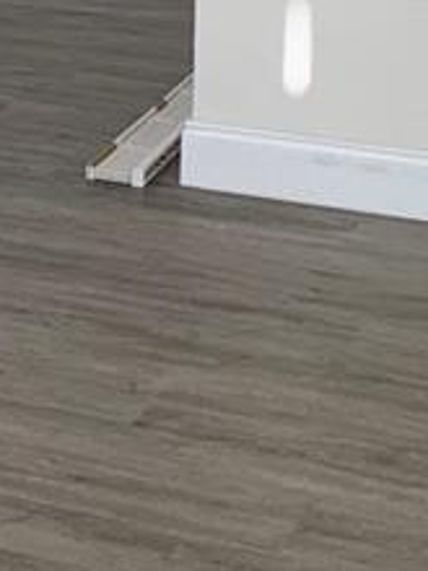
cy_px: -83
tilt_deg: -10.9
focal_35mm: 142
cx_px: -106
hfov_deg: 10.3
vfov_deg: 13.6
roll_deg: -0.1
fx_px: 2341
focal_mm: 4.25
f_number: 1.8
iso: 40
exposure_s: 1/122
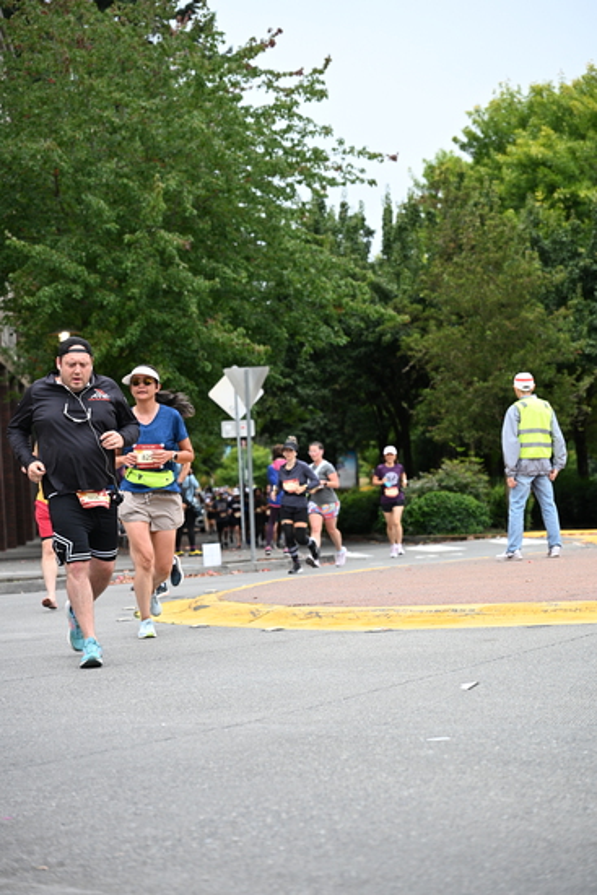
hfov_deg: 15.0
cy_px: 448
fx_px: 2262
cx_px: 298
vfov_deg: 22.4
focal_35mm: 91
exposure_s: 1/800
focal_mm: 91
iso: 1600
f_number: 4
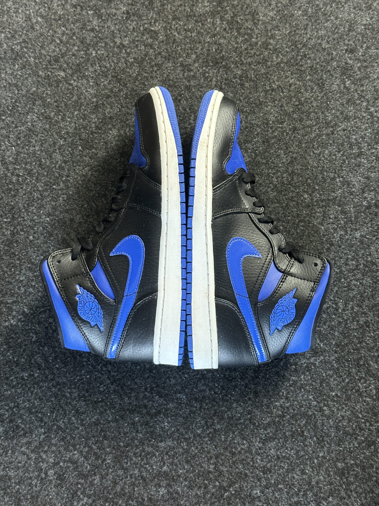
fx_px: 701
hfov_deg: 30.3
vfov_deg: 39.7
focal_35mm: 48
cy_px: 253
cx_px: 190
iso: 400
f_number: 1.78
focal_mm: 6.86
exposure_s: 1/33
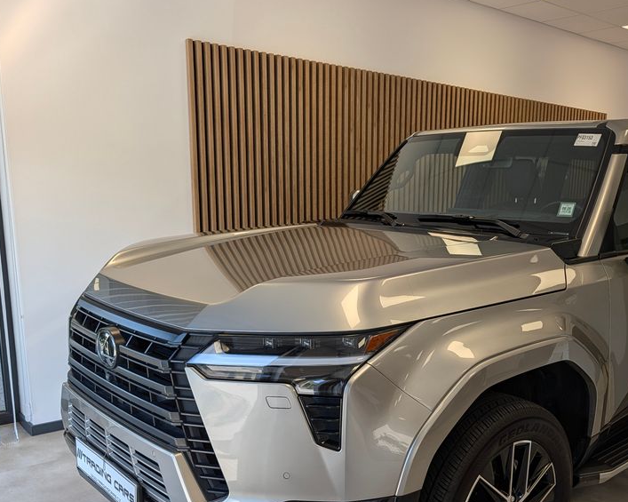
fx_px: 632
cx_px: 399
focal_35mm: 34
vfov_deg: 42.9
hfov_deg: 52.2
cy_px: 323
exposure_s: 1/354
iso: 19
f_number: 1.68
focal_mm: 6.9
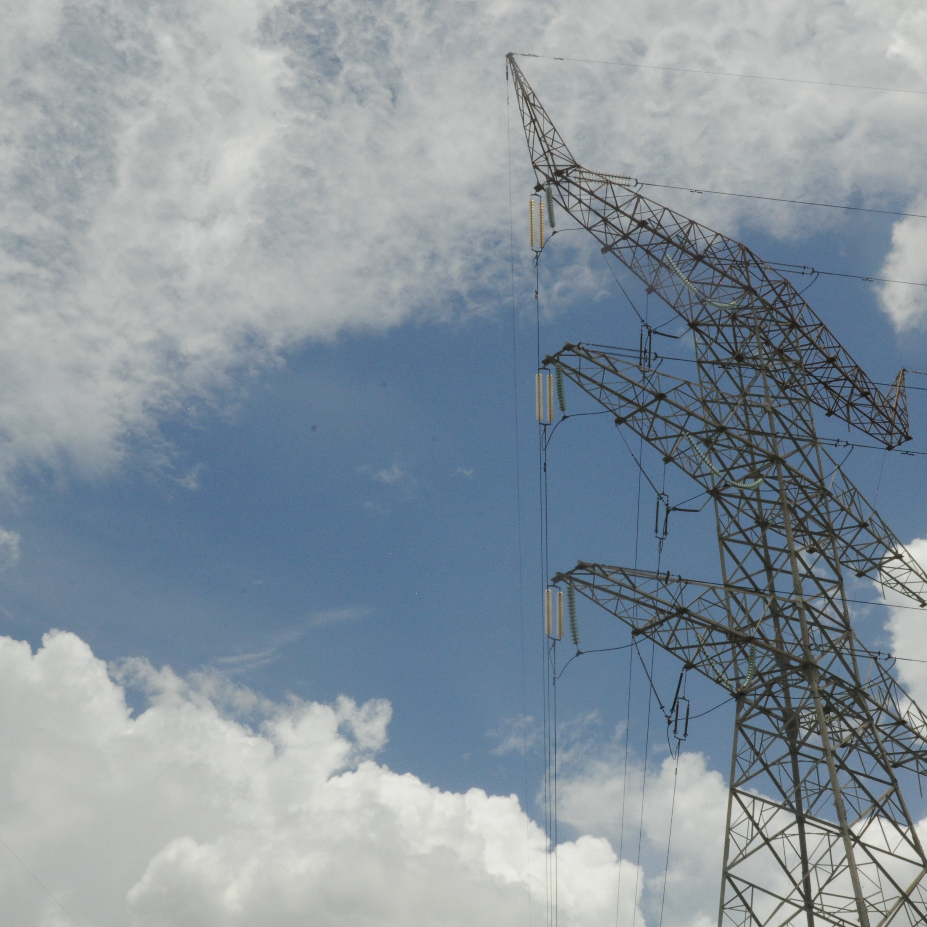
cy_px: 463
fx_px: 1515
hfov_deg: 34.0
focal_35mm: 50
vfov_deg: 34.0
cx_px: 499
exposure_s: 1/400
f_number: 29
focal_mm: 26
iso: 800
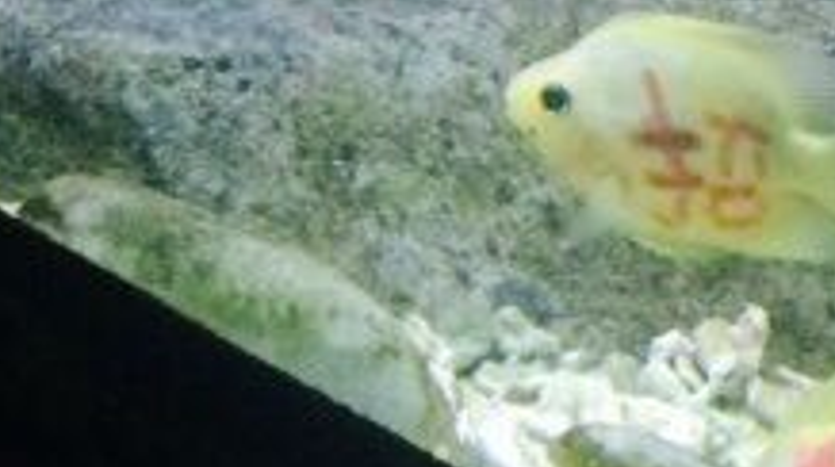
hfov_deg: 14.8
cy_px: -191
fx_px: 2831
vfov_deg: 9.2
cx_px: 1475
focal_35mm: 128
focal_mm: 4.12
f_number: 2.2
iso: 320
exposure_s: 1/15
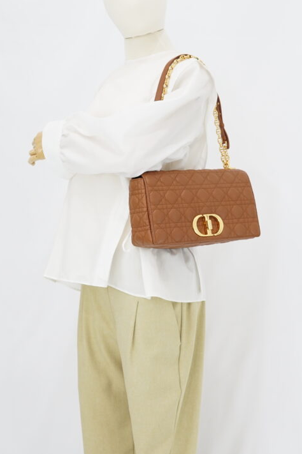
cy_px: 234
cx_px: 148
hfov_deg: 18.9
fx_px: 906
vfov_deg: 28.1
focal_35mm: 72
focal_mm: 50
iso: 640
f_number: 6.3
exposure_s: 1/8
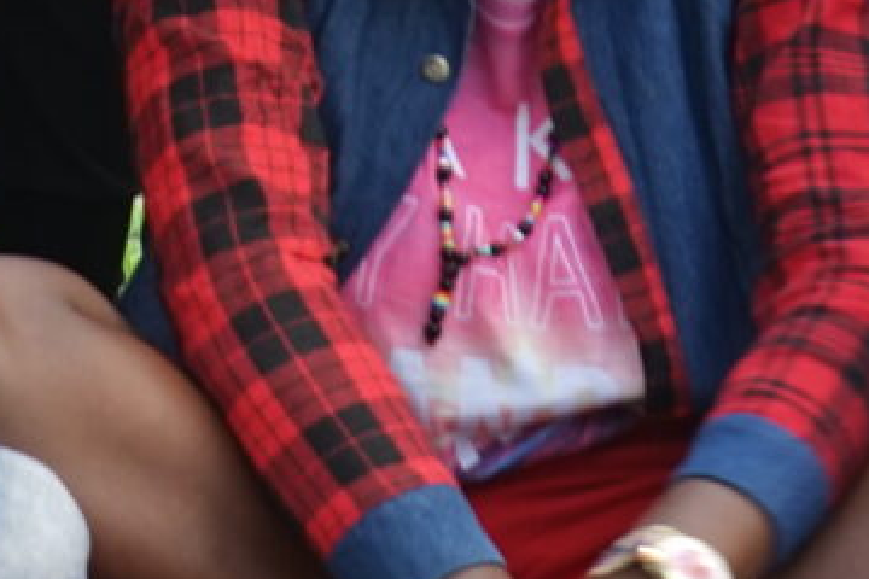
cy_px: -1036
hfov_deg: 4.1
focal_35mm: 498
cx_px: 43
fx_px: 12020
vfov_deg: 2.7
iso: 80
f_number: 5.6
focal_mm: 70
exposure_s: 1/40
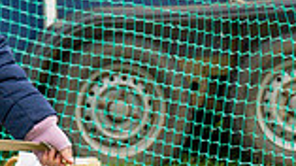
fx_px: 3709
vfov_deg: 2.6
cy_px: 319
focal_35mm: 473
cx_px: 233
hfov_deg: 4.6
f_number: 4.5
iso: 400
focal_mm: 70
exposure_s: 1/2000
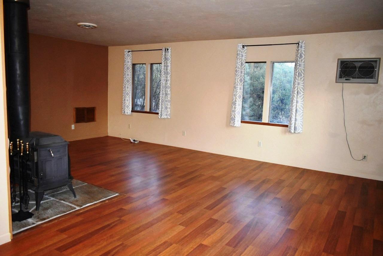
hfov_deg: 67.4
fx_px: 287
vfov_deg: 47.9
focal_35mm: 27
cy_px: 128
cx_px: 192
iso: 2000
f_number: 3.5
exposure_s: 1/60
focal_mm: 18
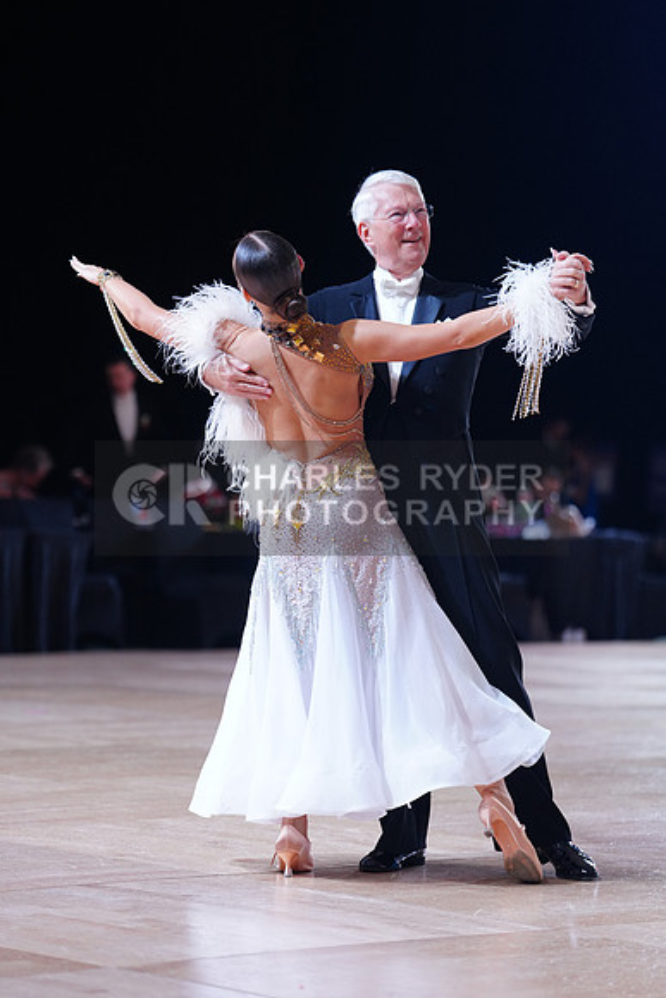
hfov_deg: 11.4
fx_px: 3328
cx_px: 333
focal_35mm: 120
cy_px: 499
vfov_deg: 17.1
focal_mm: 120
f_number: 2.8
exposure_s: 1/500
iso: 1000
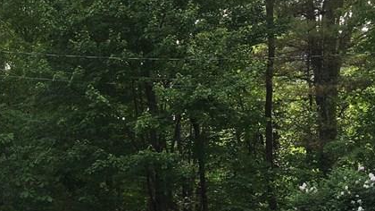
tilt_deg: +1.7
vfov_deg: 15.4
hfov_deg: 25.6
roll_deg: -0.5
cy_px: 210
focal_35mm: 77
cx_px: -34
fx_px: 765
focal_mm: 4.15
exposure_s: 1/202
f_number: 2.2
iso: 25
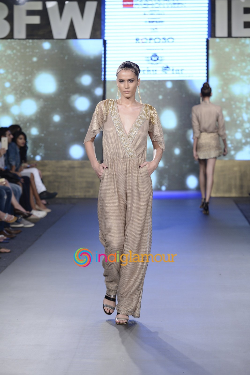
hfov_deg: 12.2
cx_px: 125
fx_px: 1166
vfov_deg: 18.3
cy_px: 188
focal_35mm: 112
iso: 800
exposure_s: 1/250
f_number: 4.5
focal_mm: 112
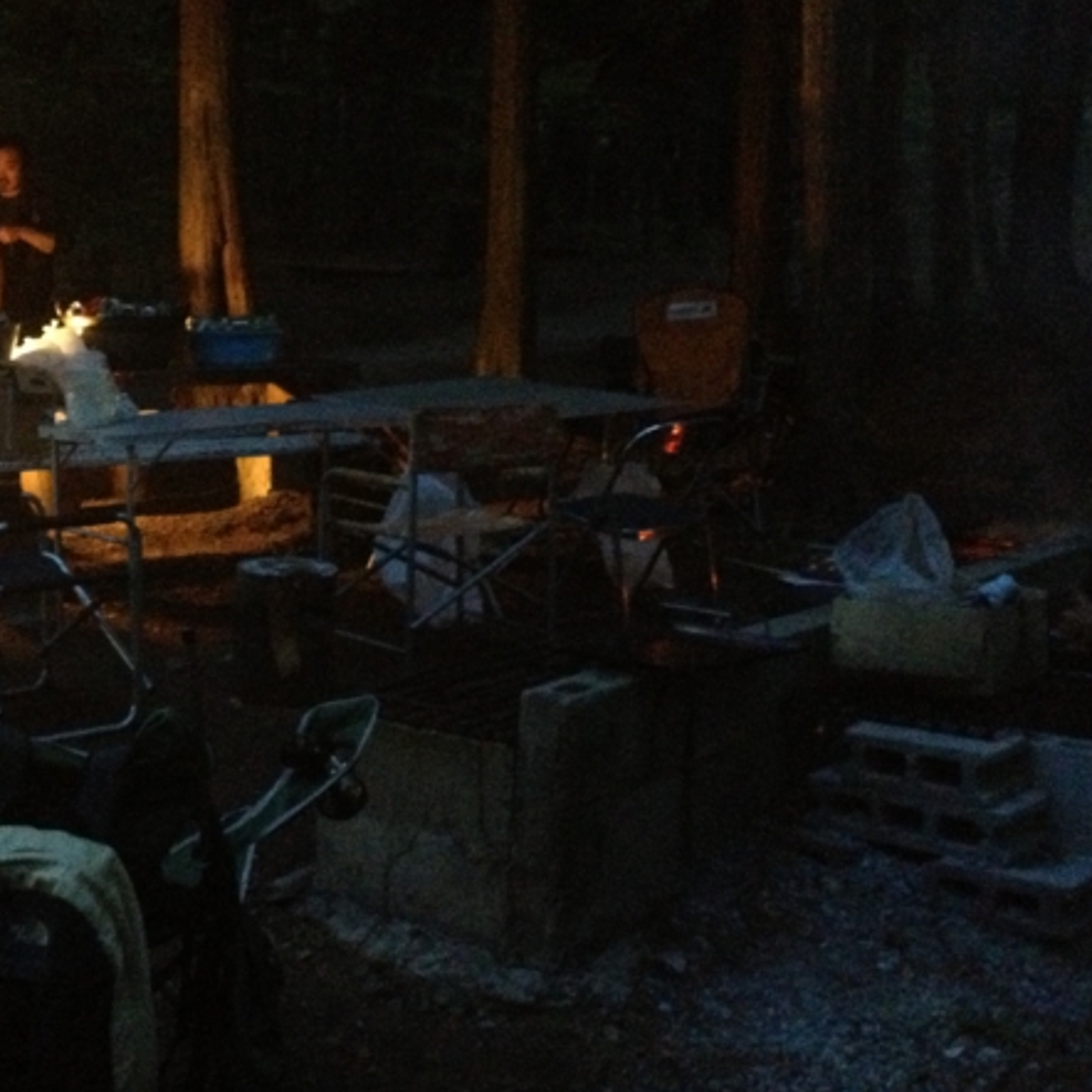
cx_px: 304
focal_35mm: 56
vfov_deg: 30.6
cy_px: 536
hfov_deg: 30.2
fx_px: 1999
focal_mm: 4.28
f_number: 2.4
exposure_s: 1/15
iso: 800
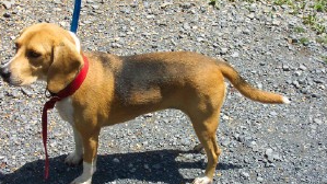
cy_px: 129
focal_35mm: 49
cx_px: 137
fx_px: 425
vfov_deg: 24.2
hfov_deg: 42.0
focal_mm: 7.5
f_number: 9.5
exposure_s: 1/180
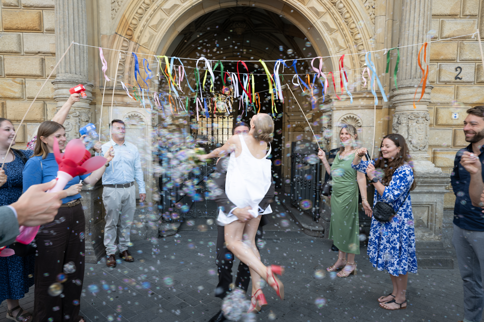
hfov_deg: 73.7
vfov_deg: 53.1
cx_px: 242
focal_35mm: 24
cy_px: 161
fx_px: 323
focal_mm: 24
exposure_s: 1/60
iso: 125
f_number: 6.3
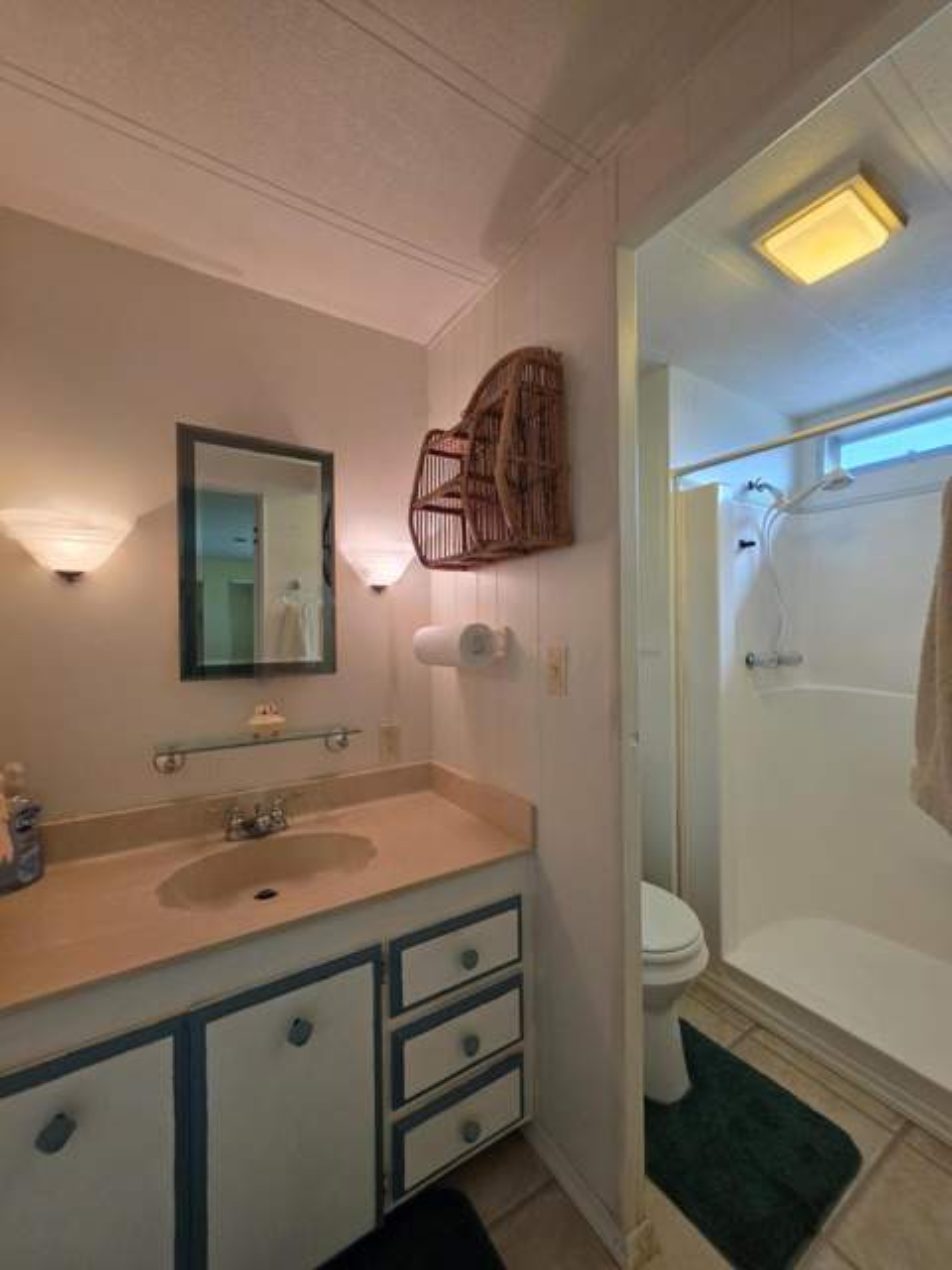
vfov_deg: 106.2
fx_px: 477
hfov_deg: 89.9
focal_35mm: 13
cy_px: 635
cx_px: 476
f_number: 1.9
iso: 200
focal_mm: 2.2
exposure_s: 1/120
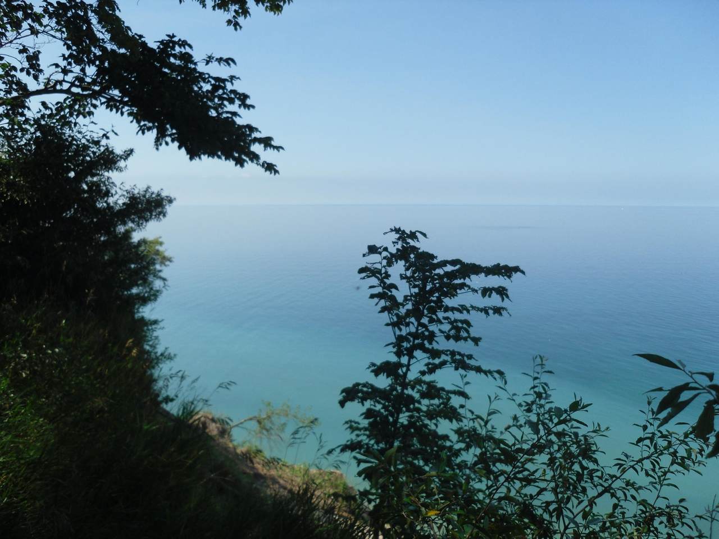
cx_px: 360
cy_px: 270
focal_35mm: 34
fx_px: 706
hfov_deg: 54.0
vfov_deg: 41.8
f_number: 8.1
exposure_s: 1/215
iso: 80
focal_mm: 6
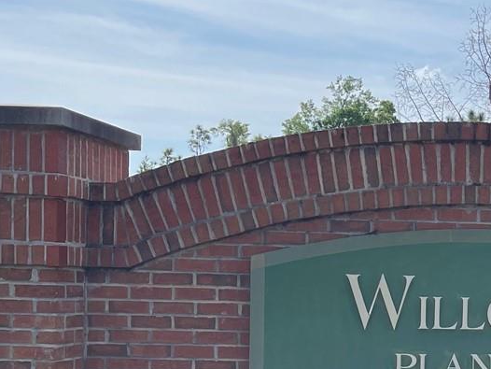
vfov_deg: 19.1
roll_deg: -1.0
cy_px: 320
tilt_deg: -2.1
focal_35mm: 76
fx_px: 1078
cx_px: 522
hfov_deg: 24.2
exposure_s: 1/3788
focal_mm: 5.1
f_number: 1.6
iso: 32
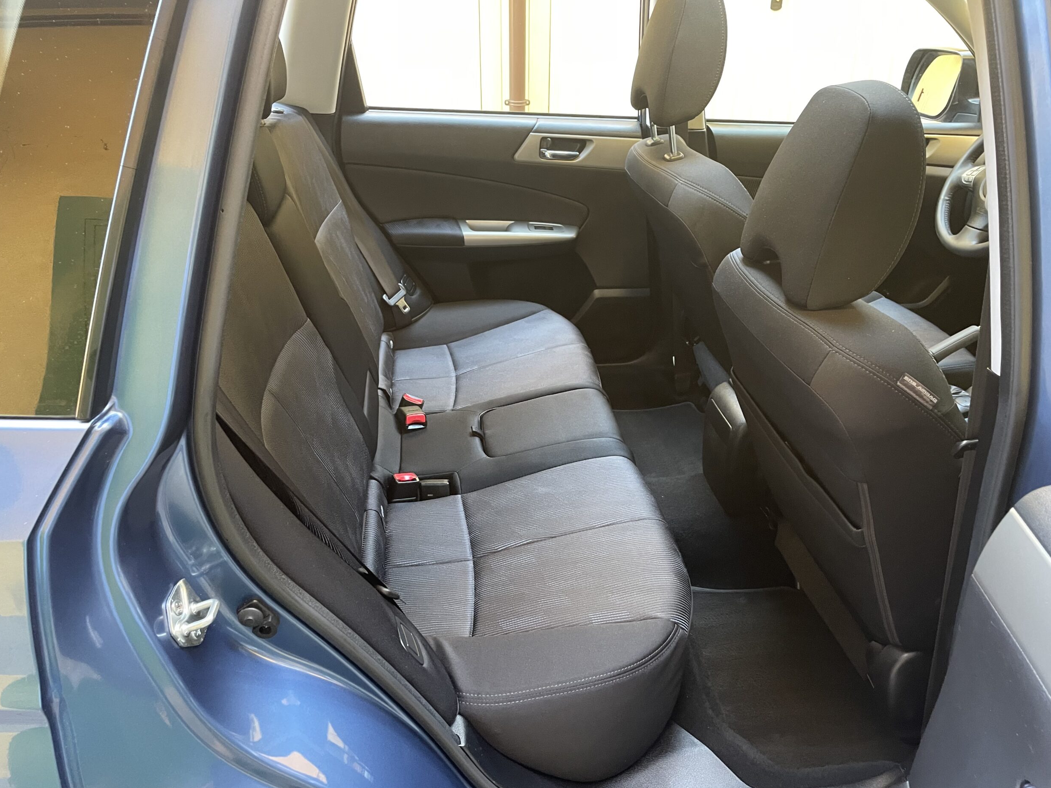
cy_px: 401
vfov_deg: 51.4
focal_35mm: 27
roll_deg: -0.6
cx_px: 527
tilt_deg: -28.4
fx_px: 820
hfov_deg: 65.3
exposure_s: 1/60
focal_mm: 4.2
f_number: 1.6
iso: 250
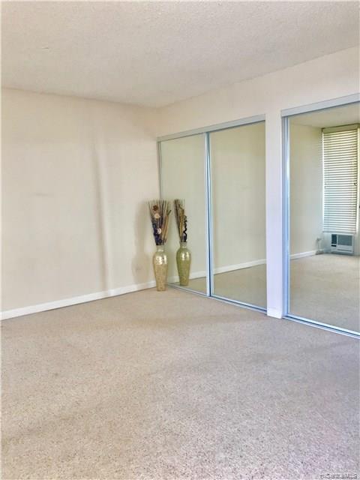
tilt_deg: -6.7
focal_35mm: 28
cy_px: 240
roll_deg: +2.3
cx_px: 180
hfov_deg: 49.7
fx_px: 388
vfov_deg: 63.4
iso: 32
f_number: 1.8
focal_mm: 3.99
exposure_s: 1/90
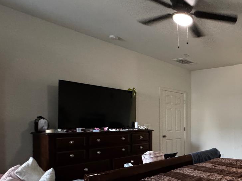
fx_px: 203
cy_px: 128
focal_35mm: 29
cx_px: 245
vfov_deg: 47.0
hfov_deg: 49.6
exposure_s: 1/60
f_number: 2.2
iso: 1000
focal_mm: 2.22
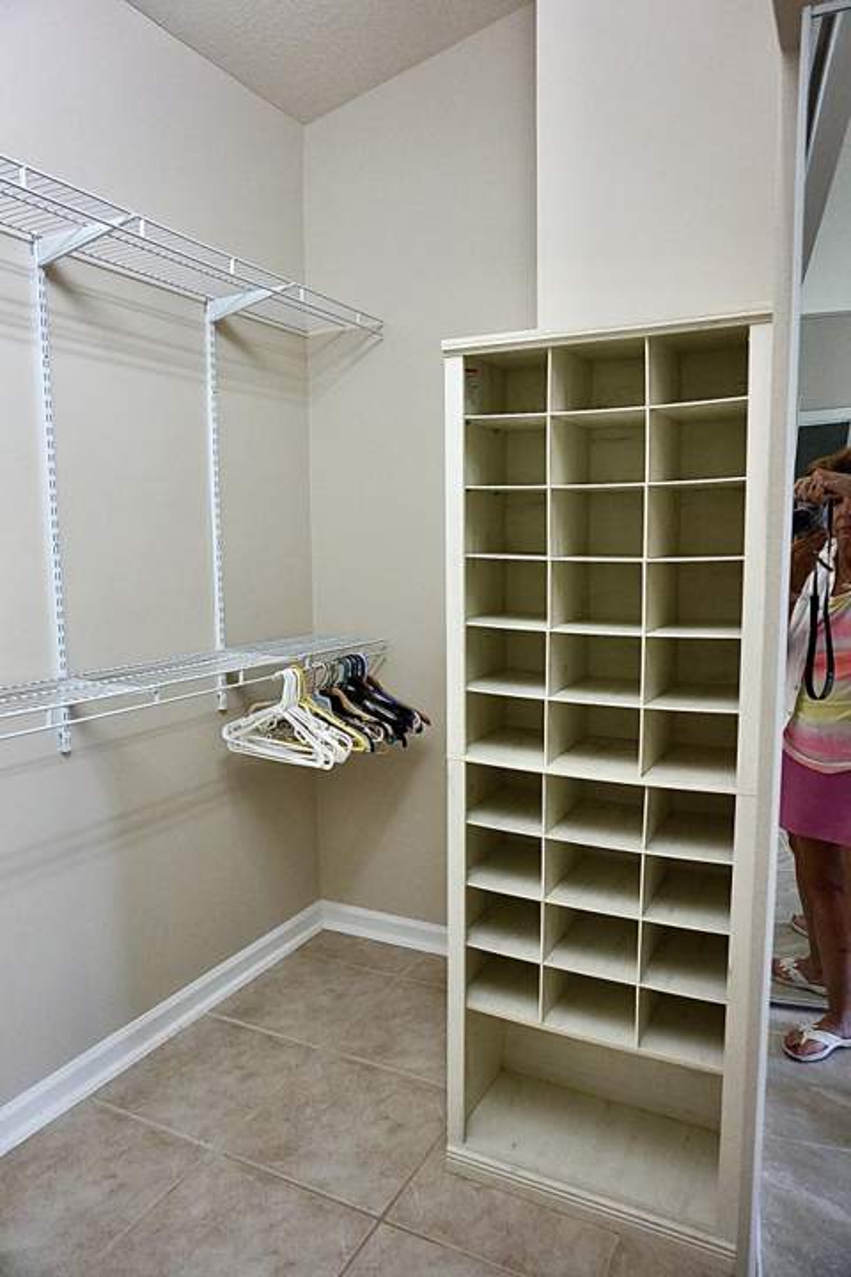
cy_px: 638
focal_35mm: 24
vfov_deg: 73.7
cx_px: 426
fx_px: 851
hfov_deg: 53.1
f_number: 4
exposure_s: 1/160
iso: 1000
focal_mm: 16
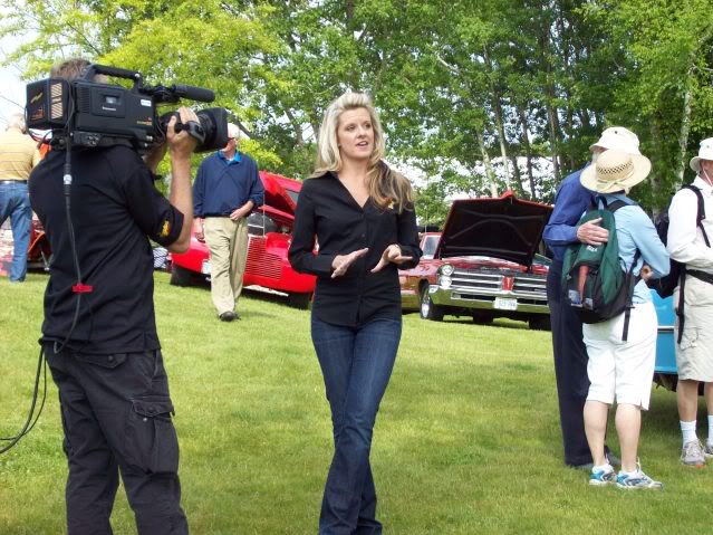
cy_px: 268
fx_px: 1442
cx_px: 356
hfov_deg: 27.8
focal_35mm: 70
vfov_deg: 21.0
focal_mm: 11.6
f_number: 3.8
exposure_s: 1/309
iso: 80
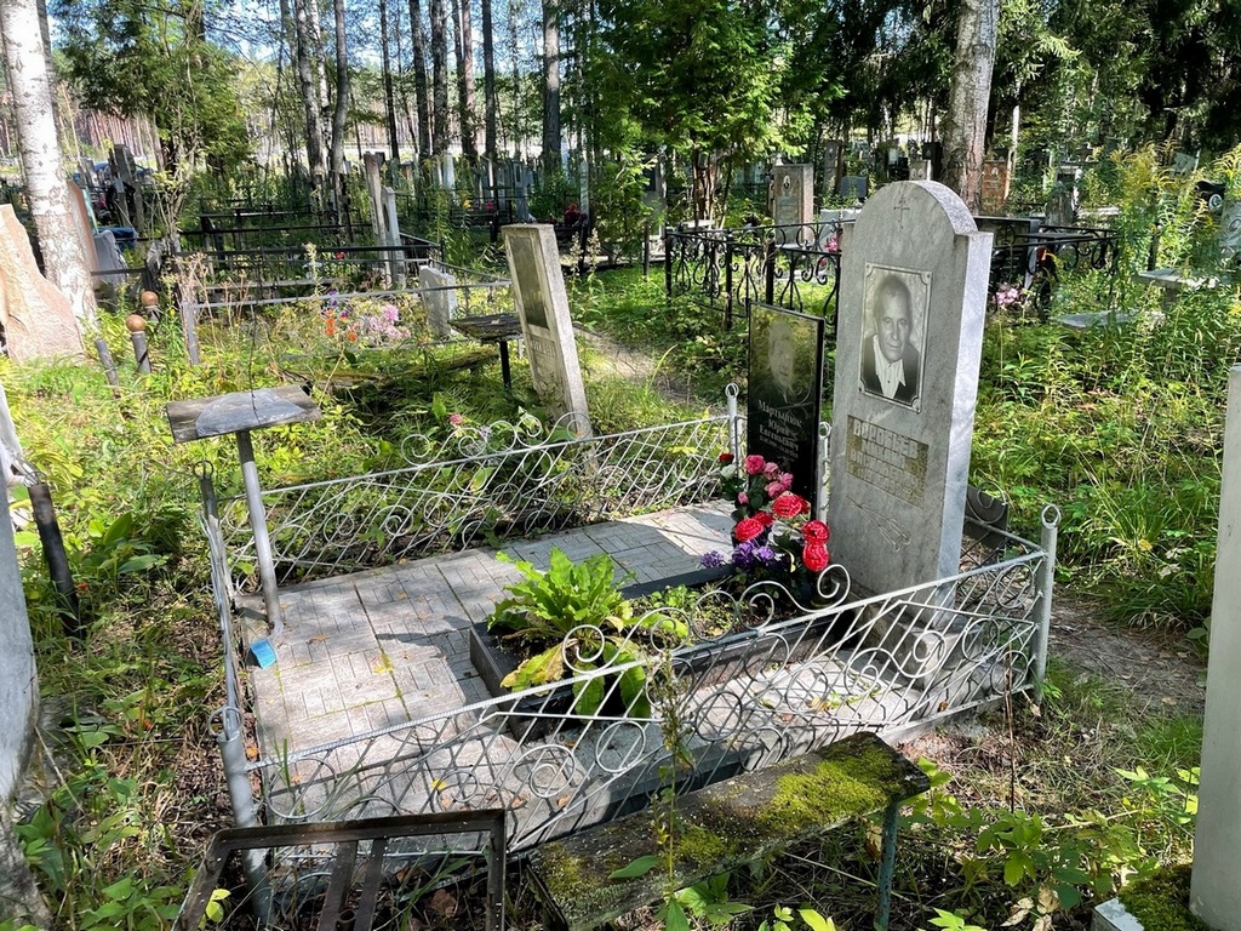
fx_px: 932
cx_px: 620
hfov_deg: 67.3
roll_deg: +2.4
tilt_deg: -15.8
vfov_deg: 53.1
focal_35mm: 26
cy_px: 466
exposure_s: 1/246
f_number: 1.6
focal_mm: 4.2
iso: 32
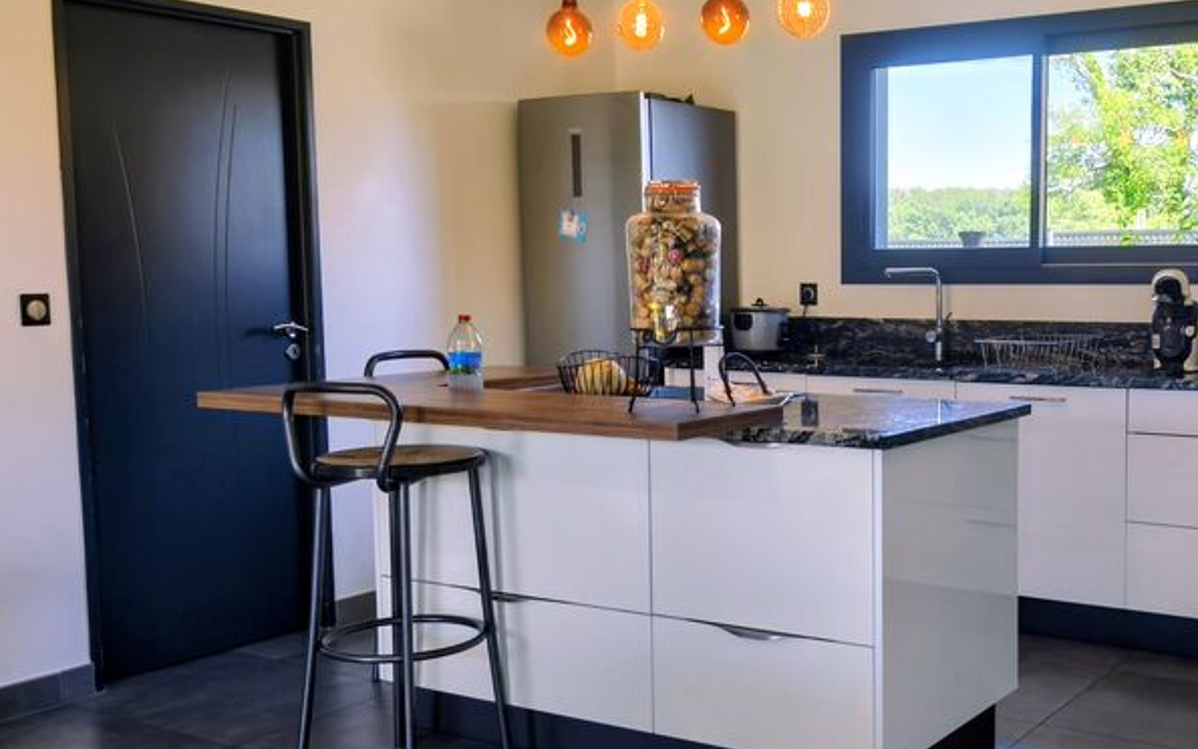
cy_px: 423
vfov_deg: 31.2
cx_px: 854
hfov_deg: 46.9
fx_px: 1339
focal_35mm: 41
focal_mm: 6.18
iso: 250
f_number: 1.65
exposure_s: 1/50
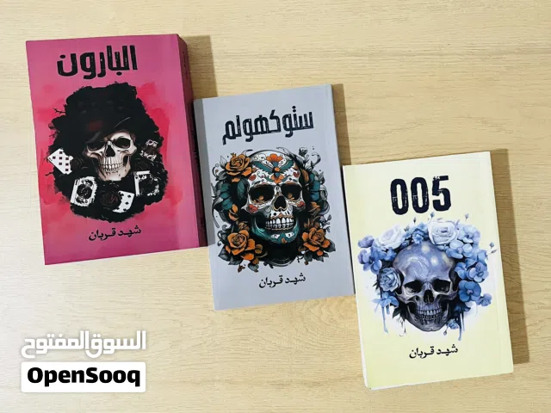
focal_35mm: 26
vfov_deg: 53.1
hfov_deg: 67.3
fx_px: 414
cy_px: 206
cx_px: 276
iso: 500
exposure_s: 1/60
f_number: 1.6
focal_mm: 5.1
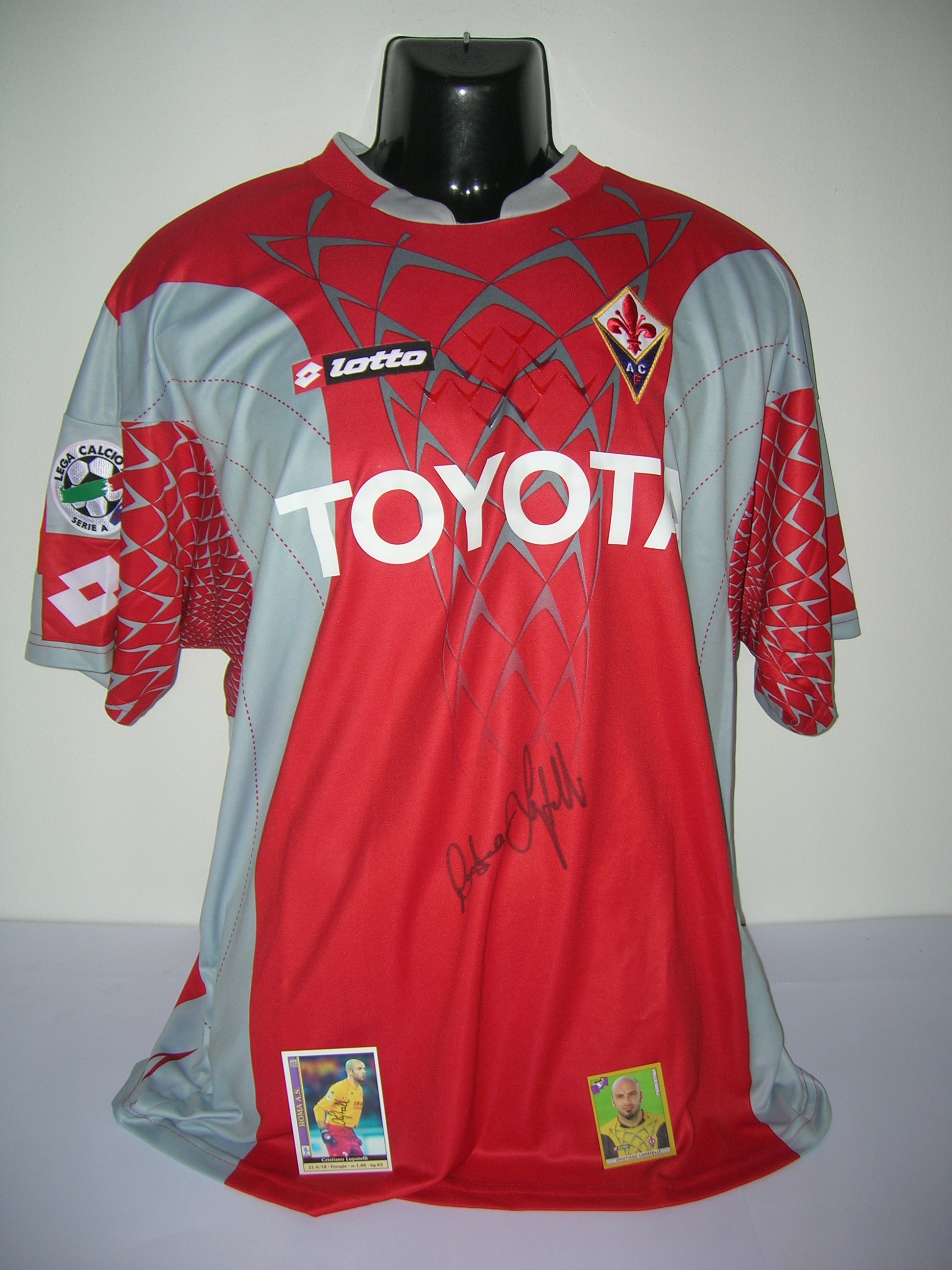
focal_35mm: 34
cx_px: 476
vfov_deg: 54.0
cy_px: 635
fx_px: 1247
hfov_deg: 41.8
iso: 50
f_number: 2.9
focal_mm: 5.7
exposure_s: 1/60.1
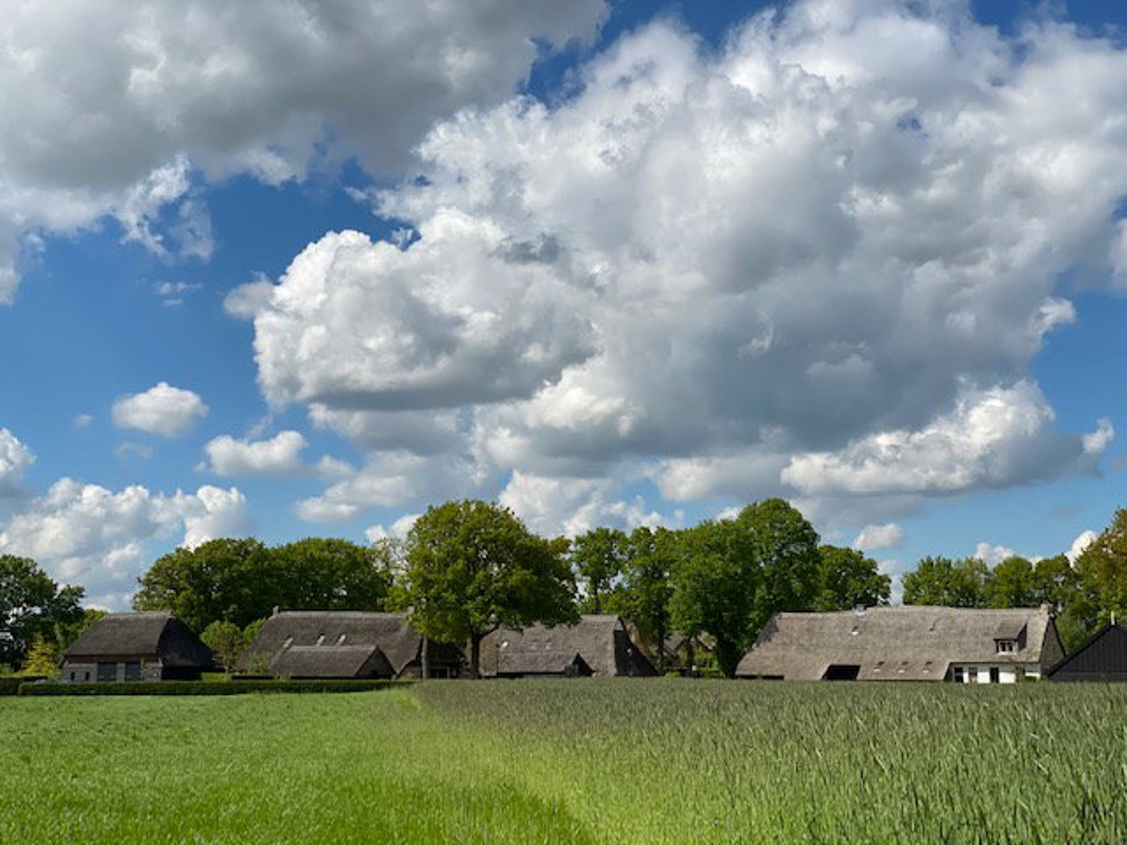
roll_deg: -0.3
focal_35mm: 52
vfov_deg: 28.0
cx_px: 564
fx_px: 1693
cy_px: 422
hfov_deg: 36.8
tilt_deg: +8.8
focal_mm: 6
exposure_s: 1/3195
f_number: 2
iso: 25
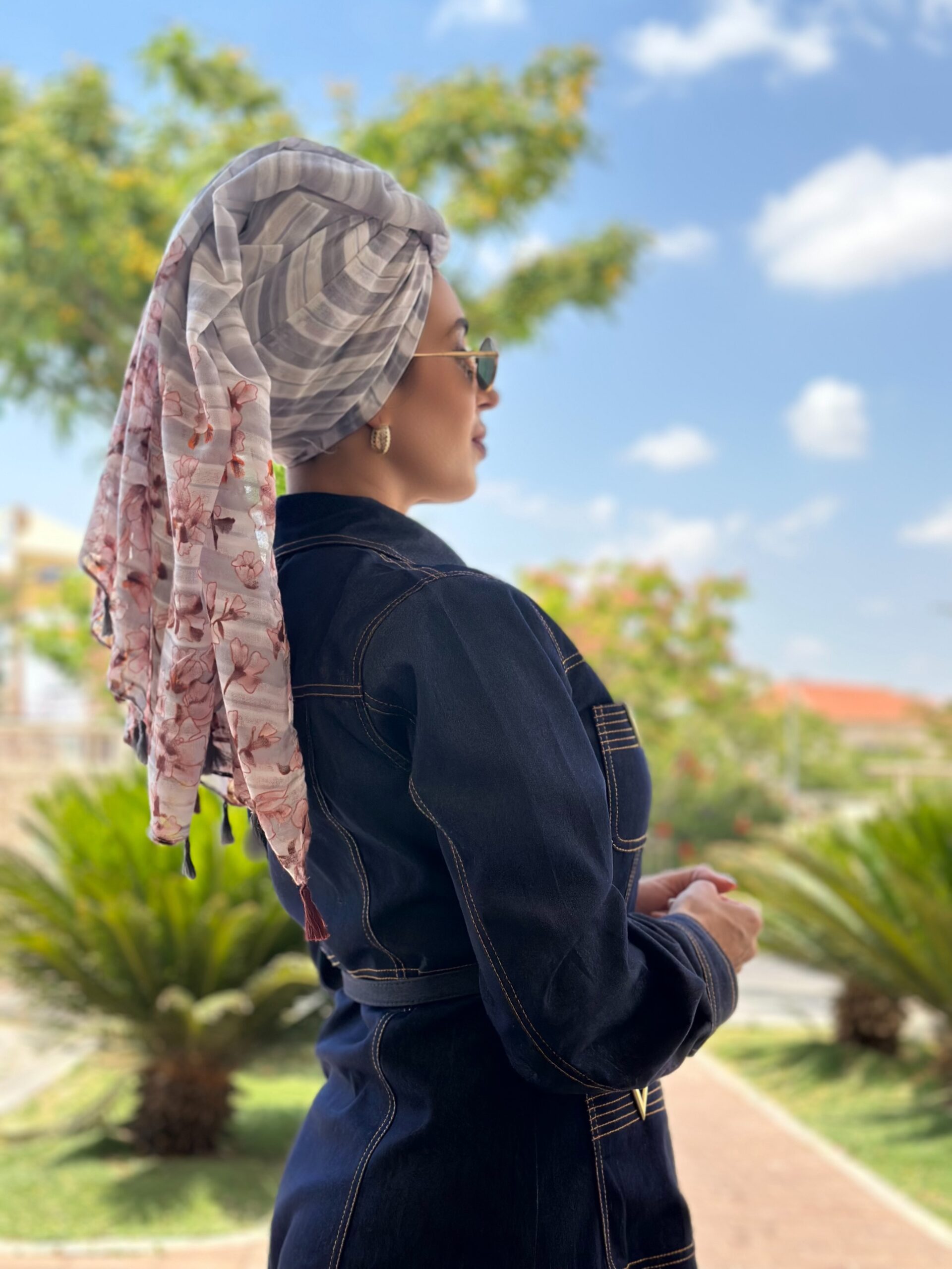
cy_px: 634
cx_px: 476
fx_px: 1760
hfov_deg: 30.3
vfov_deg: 39.7
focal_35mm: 48
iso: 100
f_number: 1.78
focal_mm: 6.86
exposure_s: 1/3155
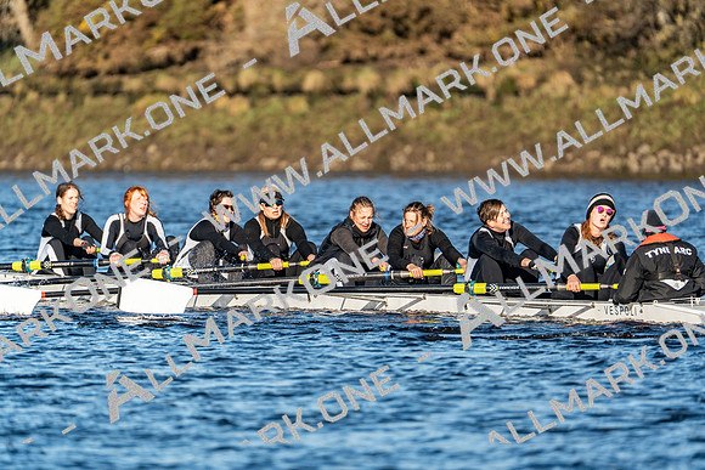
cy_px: 235
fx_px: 11752
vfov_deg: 2.3
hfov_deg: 3.4
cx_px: 352
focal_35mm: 600
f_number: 6.3
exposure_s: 1/2000
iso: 500
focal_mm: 600
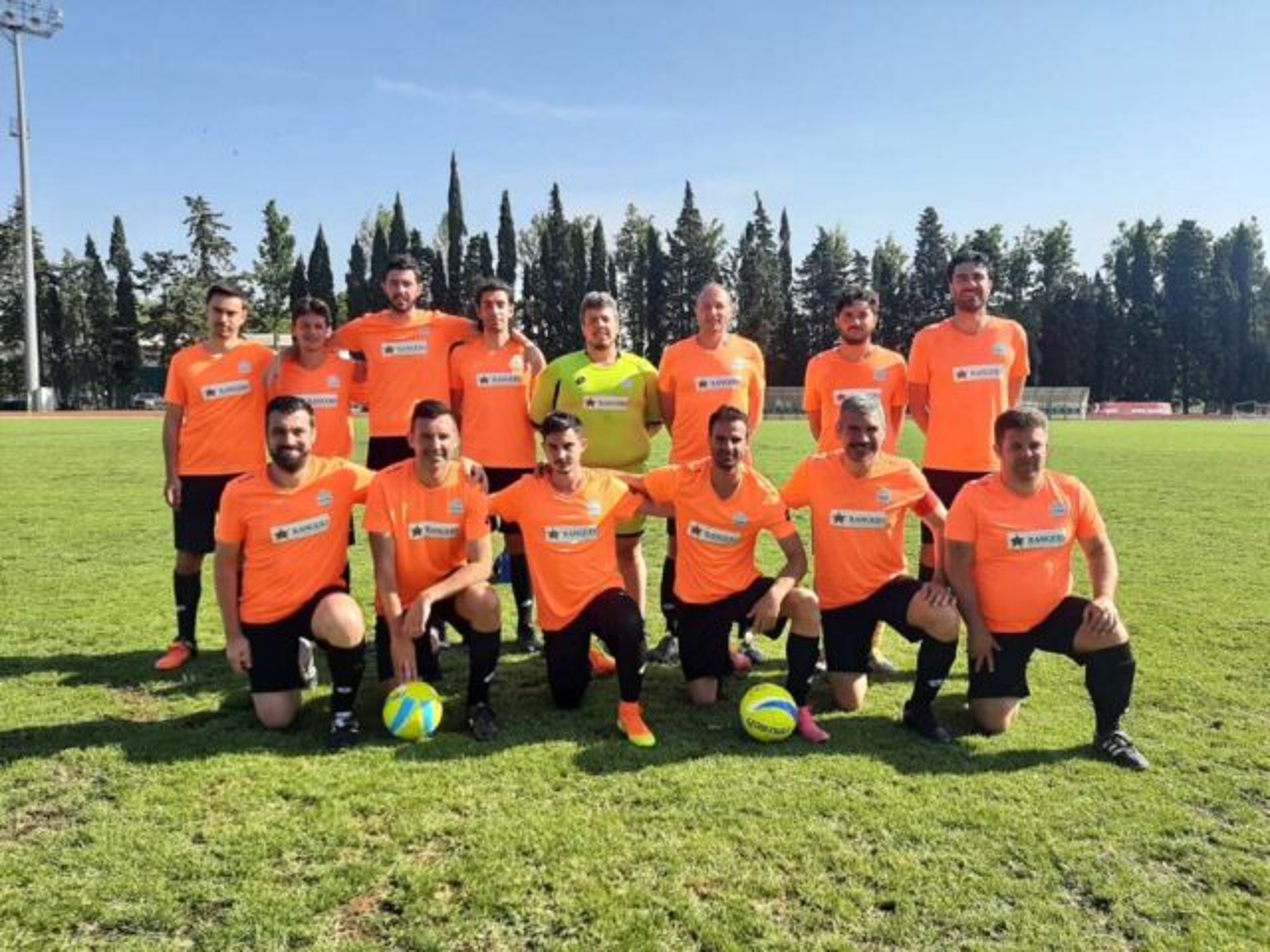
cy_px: 476
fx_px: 954
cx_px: 635
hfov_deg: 67.3
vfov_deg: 53.1
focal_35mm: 26
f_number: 1.7
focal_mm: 3.93
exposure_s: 1/1471
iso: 40
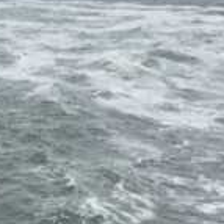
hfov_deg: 9.9
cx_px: -373
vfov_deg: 11.8
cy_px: 72
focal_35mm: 148
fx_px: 1084
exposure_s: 1/1580
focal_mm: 4.12
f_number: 2.2
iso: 32
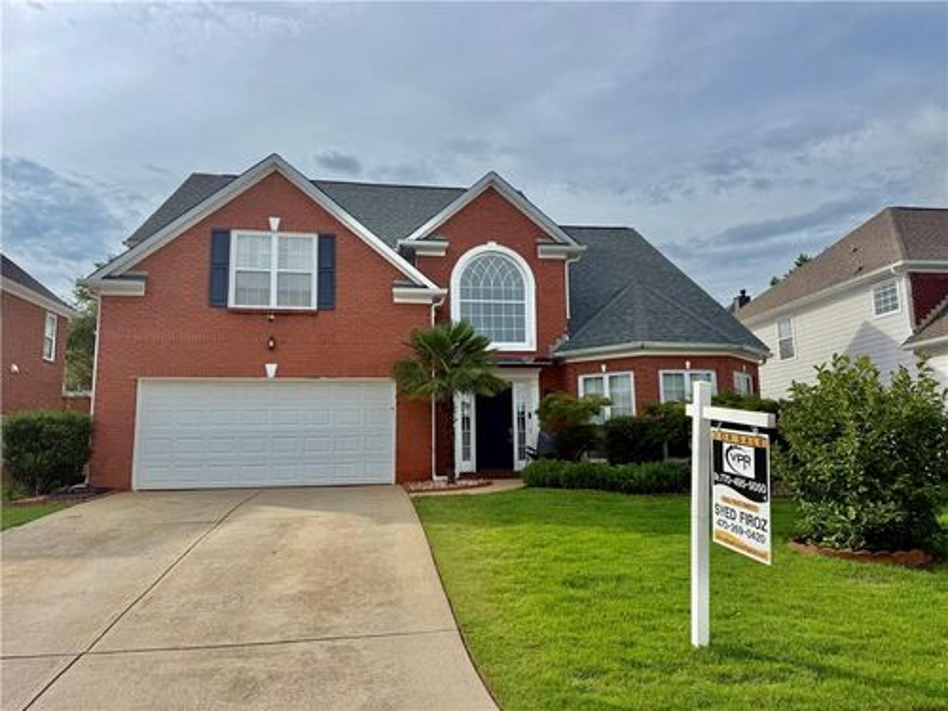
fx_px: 657
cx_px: 474
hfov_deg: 71.6
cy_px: 356
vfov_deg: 56.8
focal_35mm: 24
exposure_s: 1/5714
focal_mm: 6.76
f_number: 1.78
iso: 80
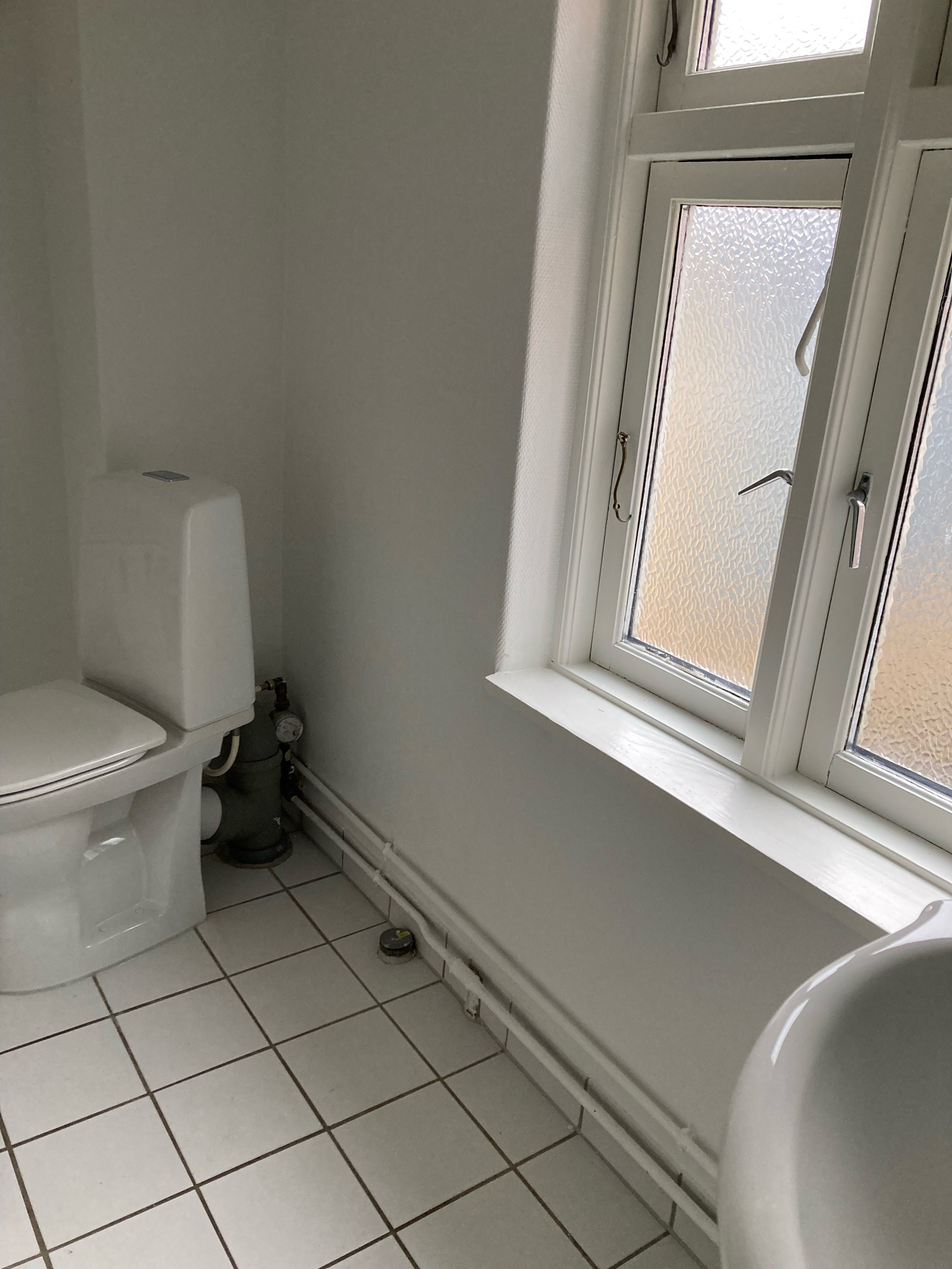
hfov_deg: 49.7
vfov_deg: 63.4
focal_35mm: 28
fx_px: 1027
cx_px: 476
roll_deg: -4.0
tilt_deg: -19.7
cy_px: 634
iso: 160
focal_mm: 3.99
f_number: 1.8
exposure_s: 1/60
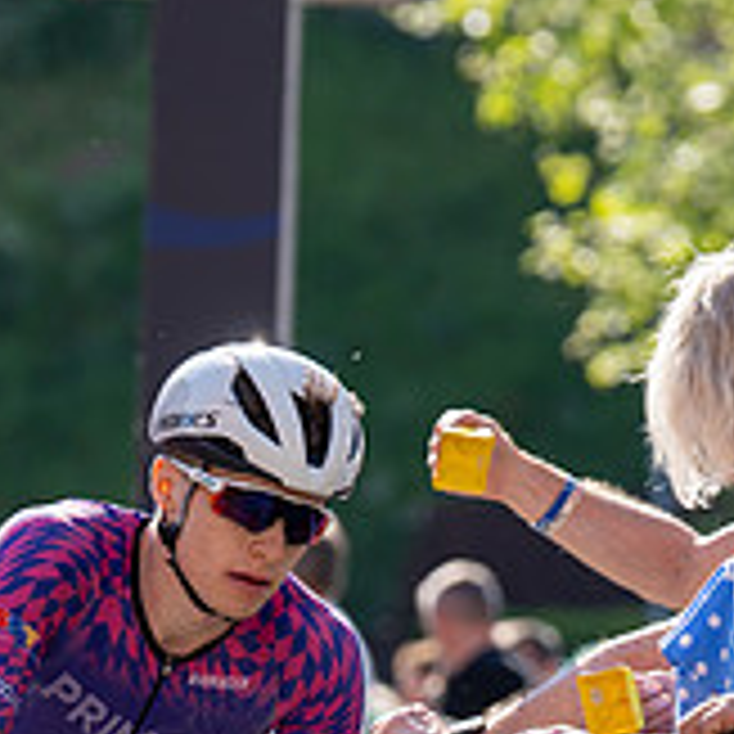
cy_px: 750
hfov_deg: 4.8
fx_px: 8804
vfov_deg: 4.8
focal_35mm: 367
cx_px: 347
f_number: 3.5
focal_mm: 121
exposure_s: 1/1000
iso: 200
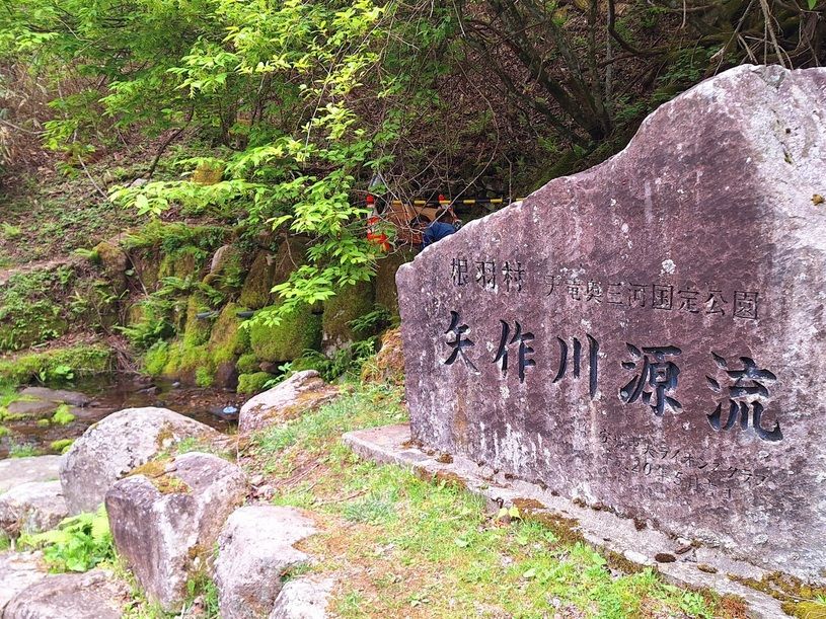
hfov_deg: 73.9
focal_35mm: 23
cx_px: 413
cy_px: 310
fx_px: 549
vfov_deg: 58.9
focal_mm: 5.54
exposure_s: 1/143
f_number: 1.8
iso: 40
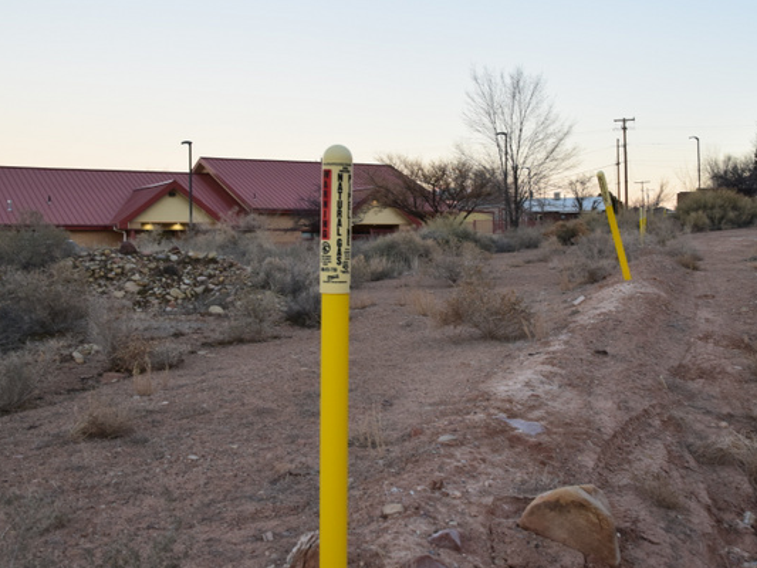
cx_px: 413
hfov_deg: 42.0
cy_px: 275
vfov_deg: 32.2
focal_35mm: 45
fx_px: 984
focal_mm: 26
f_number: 8
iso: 720
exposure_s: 1/60
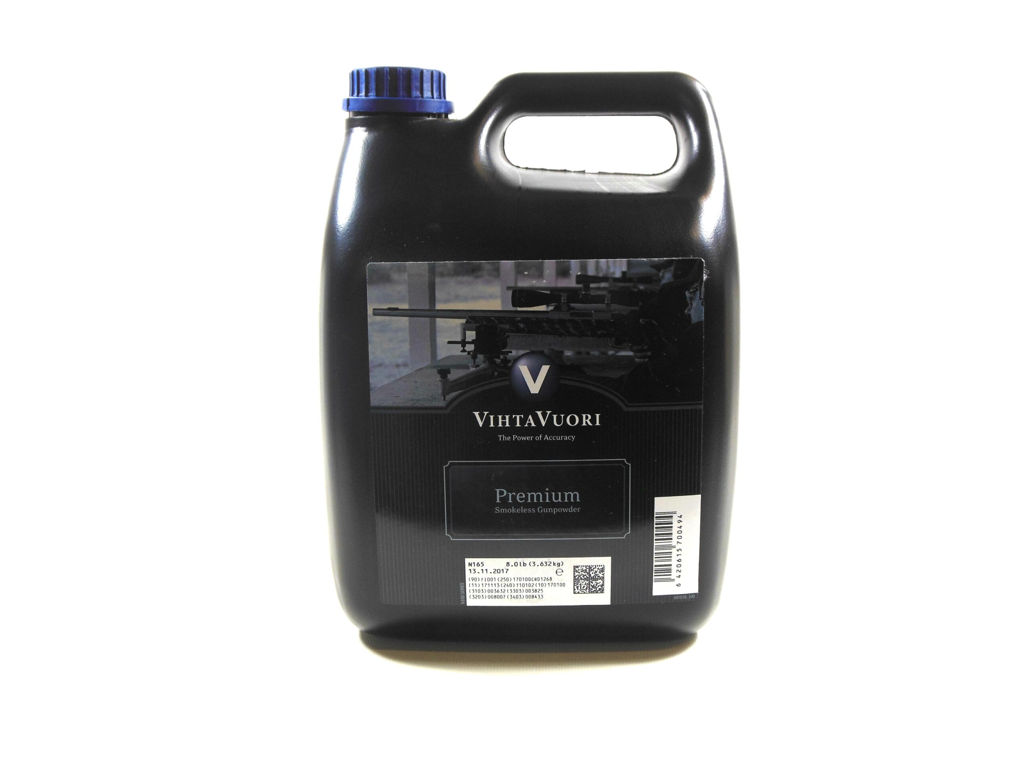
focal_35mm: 38
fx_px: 1113
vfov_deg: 37.7
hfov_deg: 49.0
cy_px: 380
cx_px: 507
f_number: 3.6
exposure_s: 1/40
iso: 125
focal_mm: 6.8
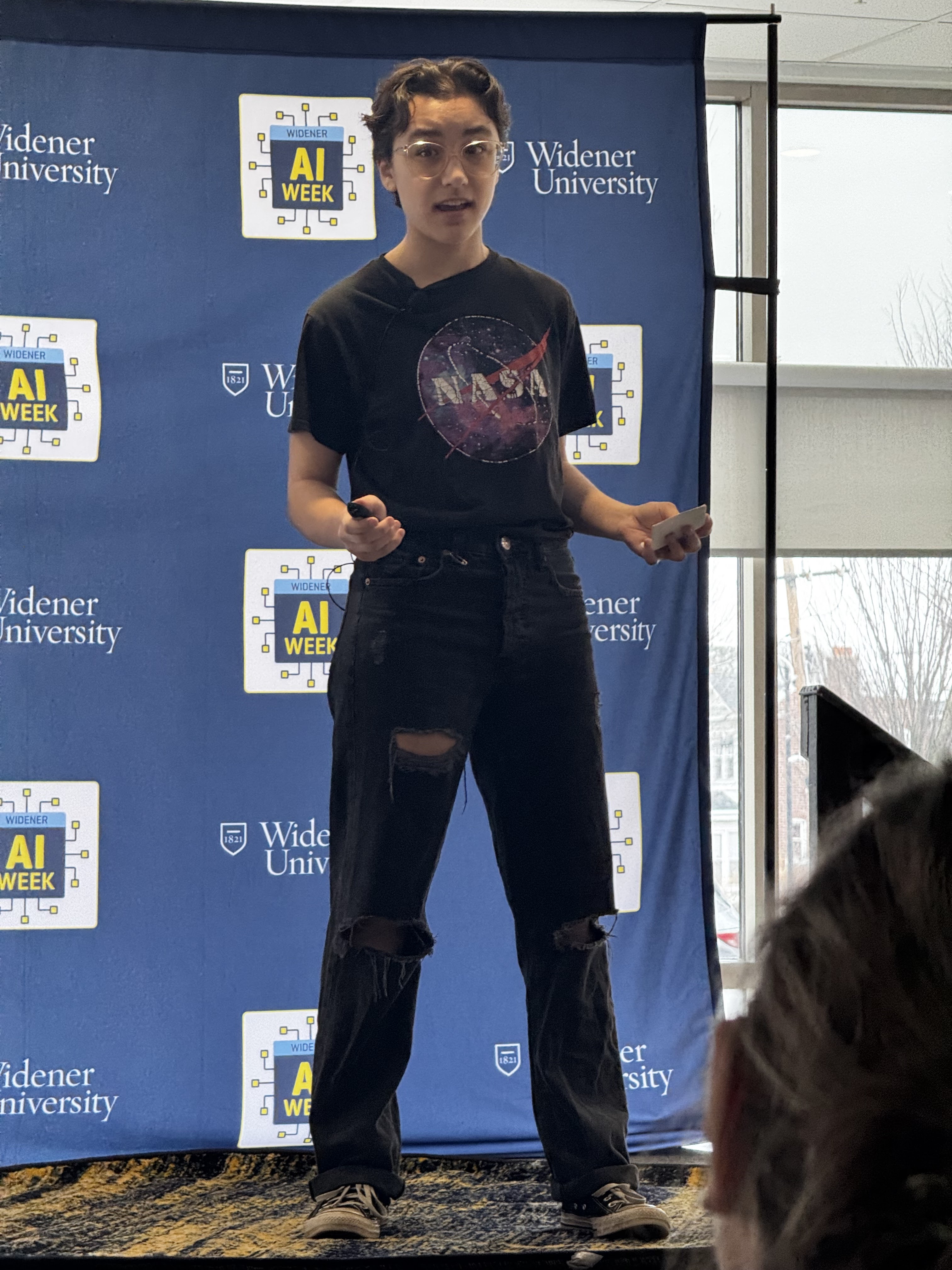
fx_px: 4400
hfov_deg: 12.3
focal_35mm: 120
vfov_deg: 16.4
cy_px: 635
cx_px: 476
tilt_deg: +2.6
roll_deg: -0.8
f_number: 2.8
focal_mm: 15.66
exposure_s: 1/60
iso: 250
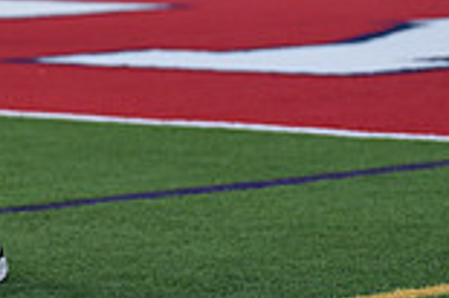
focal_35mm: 319
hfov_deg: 6.4
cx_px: -293
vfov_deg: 4.3
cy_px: -178
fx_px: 3974
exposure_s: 1/1250
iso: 1100
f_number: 2.8
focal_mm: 85
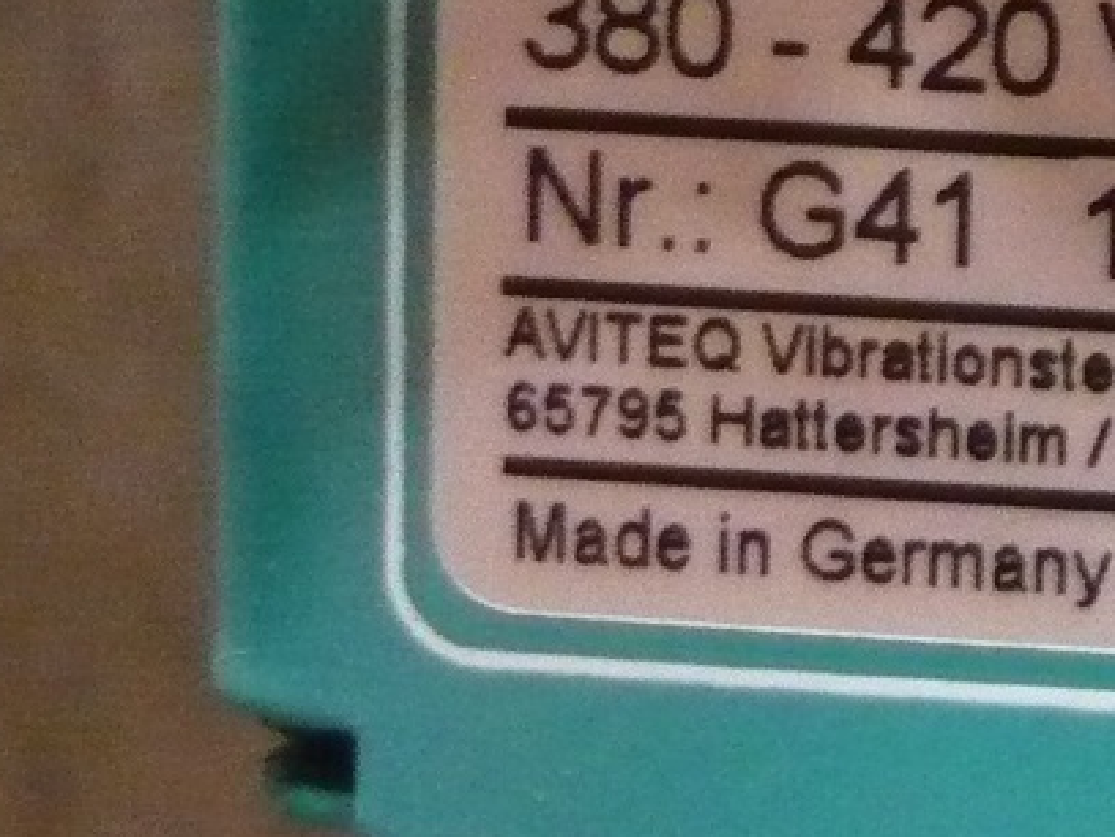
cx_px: 1798
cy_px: -312
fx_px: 4252
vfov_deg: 10.9
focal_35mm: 132
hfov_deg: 13.8
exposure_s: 1/13
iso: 800
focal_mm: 5.5
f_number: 2.8
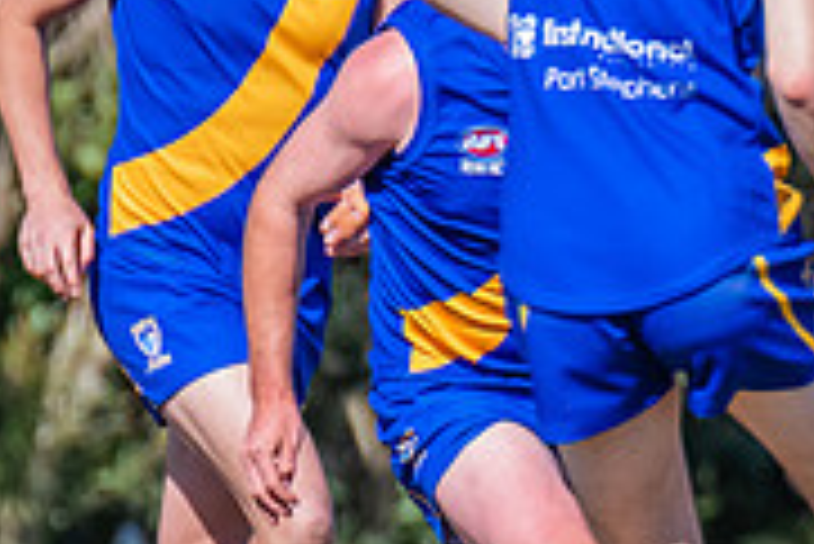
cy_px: 225
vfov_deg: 0.8
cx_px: 1687
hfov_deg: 1.1
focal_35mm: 1826
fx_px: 41320
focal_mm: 380
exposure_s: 1/2000
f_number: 8
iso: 800
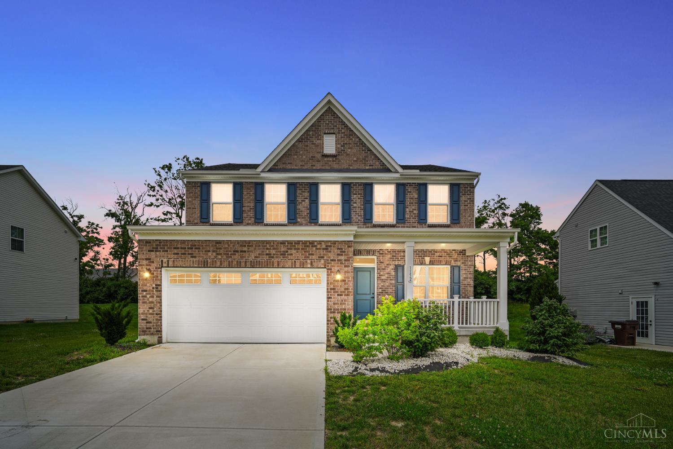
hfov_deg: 96.7
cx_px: 336
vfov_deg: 73.7
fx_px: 299
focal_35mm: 16
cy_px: 224
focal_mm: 16
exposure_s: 1/800
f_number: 5.6
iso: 100
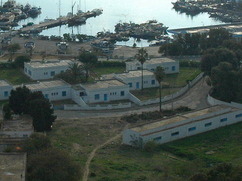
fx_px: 776
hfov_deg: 17.6
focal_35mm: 111
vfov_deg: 13.3
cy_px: 47
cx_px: 64
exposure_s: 1/640
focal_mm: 24
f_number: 13
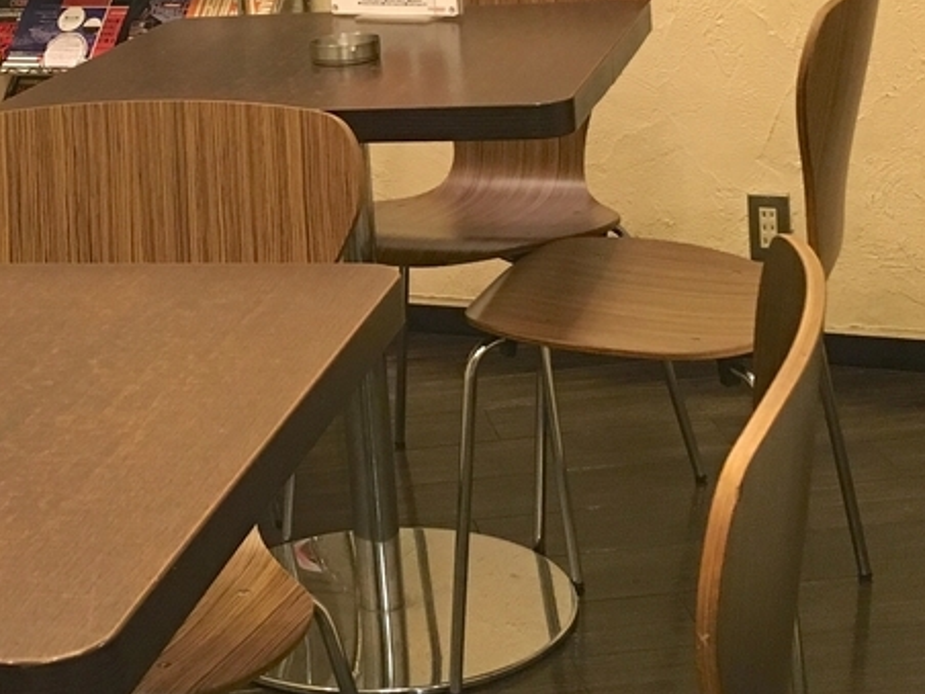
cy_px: 59
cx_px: 188
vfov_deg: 18.8
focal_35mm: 77
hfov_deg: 24.9
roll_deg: +5.4
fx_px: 2058
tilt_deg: -9.1
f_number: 2.2
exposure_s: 1/33
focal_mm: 4.15
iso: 200
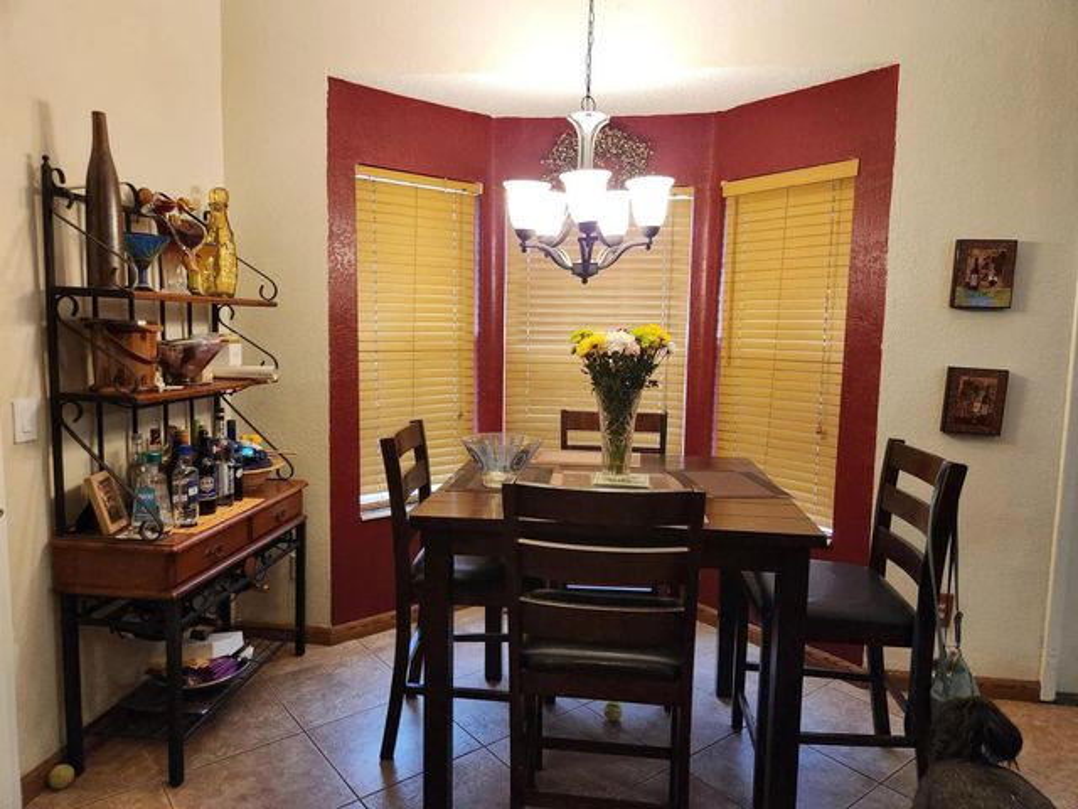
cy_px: 404
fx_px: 716
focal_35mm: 23
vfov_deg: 58.9
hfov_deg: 73.9
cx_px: 539
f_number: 1.8
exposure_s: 1/120
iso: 640
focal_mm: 5.4
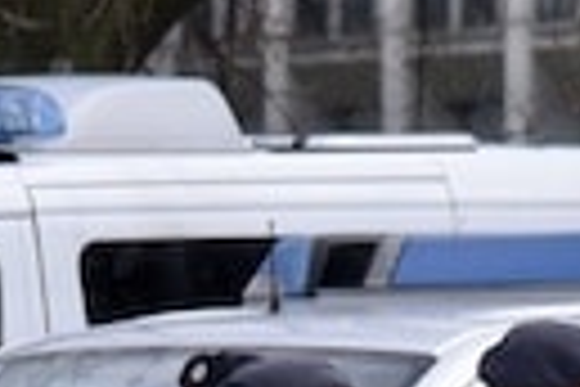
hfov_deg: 2.2
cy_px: 720
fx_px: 15401
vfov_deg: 1.4
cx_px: -103
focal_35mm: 956
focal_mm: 120
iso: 320
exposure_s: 1/500
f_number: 5.6
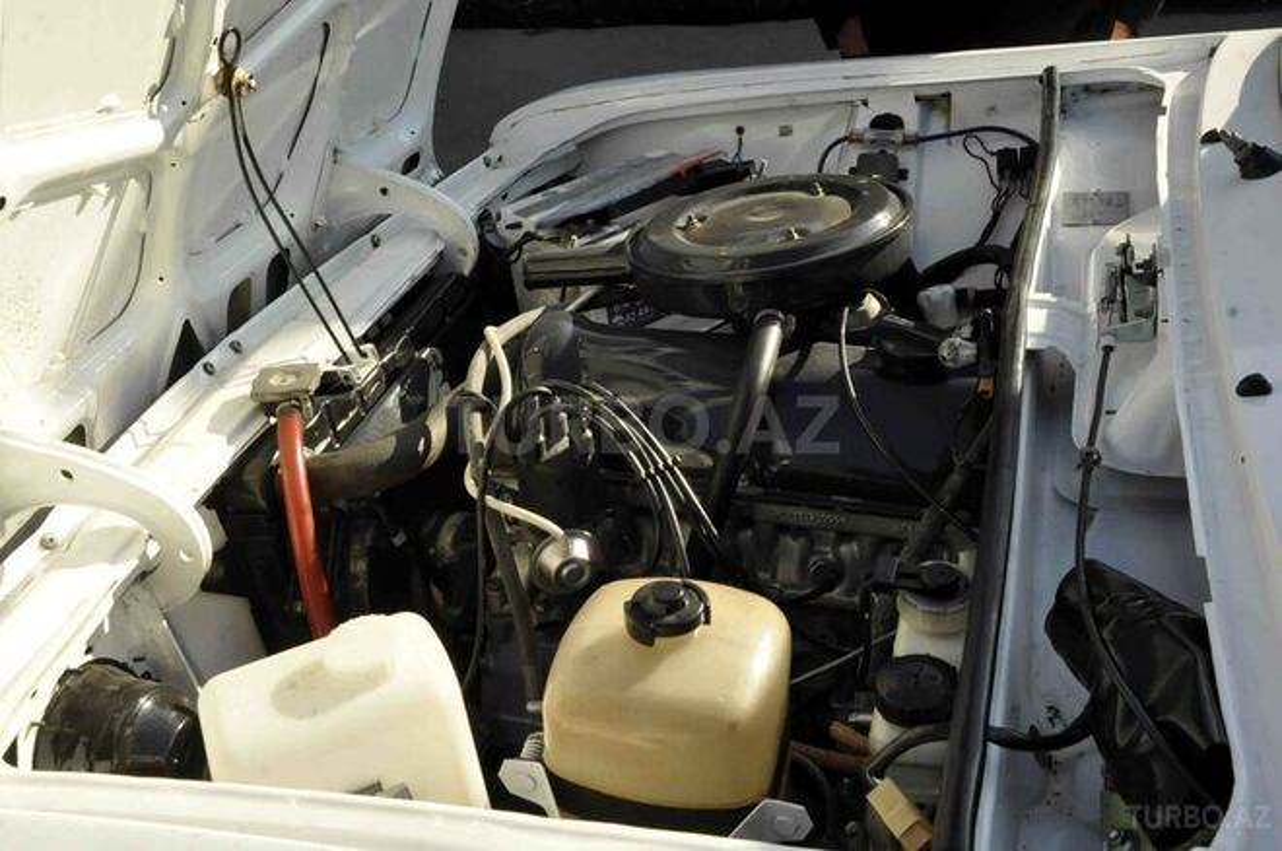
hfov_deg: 49.6
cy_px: 426
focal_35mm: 39
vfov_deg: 34.1
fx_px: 1387
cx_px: 641
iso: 1000
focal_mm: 26
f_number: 18
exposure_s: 1/320
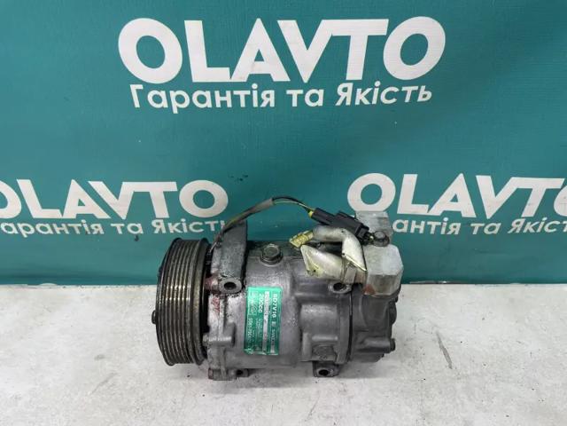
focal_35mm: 26
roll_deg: +0.3
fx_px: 426
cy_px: 213
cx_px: 284
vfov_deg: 53.1
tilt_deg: -36.3
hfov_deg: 67.3
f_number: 1.6
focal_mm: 4.2
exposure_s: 1/100
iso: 80
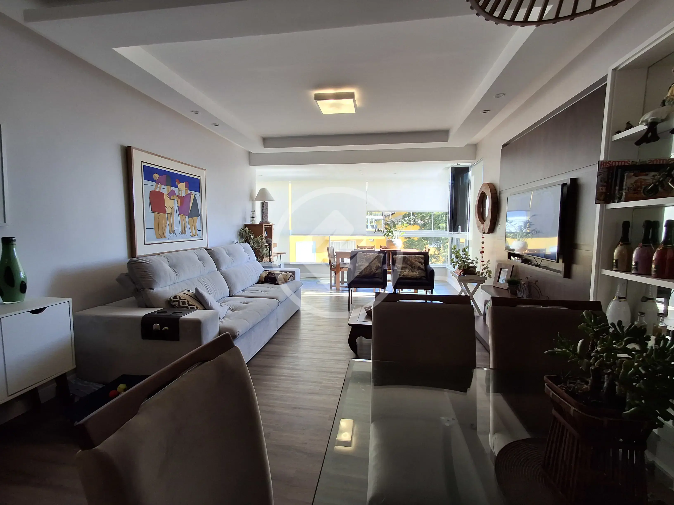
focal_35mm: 16
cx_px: 337
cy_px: 252
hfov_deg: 94.5
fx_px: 312
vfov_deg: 78.1
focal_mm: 1.64
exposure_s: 1/120
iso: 40
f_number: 2.2
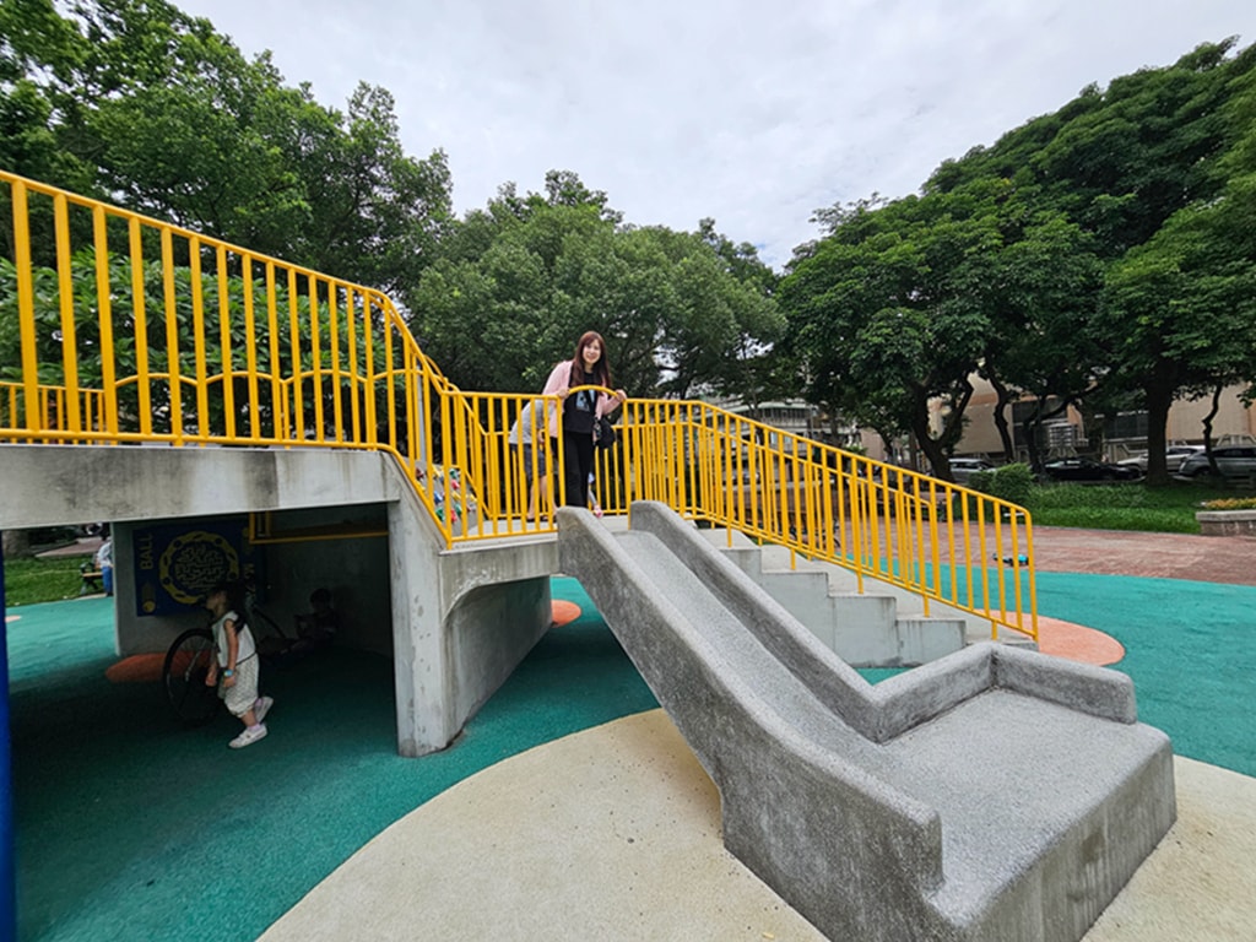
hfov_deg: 106.2
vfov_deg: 89.9
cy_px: 471
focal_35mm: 13
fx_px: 472
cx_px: 628
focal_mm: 2.2
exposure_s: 1/2643
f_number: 2.2
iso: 50
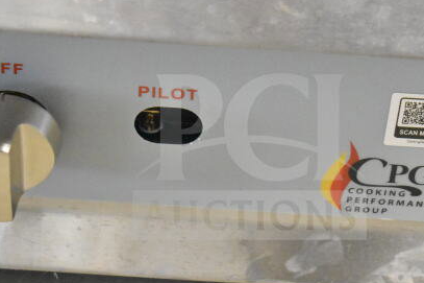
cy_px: 157
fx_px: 1457
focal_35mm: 124
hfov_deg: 16.5
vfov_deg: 11.1
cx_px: 249
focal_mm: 55
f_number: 5.6
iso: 16000
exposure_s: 1/100
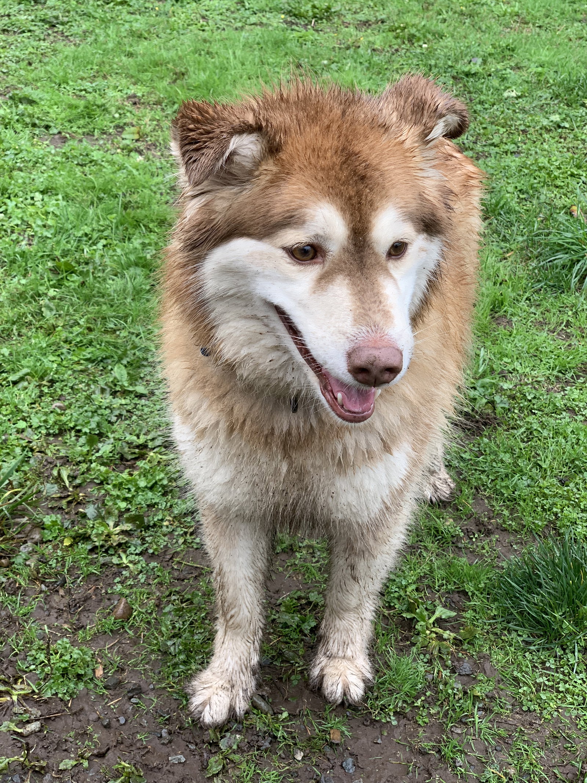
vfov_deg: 36.8
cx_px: 294
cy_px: 392
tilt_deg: -29.3
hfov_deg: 28.0
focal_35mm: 52
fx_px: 1176
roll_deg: -4.4
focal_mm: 6
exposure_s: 1/103
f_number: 2.4
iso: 16
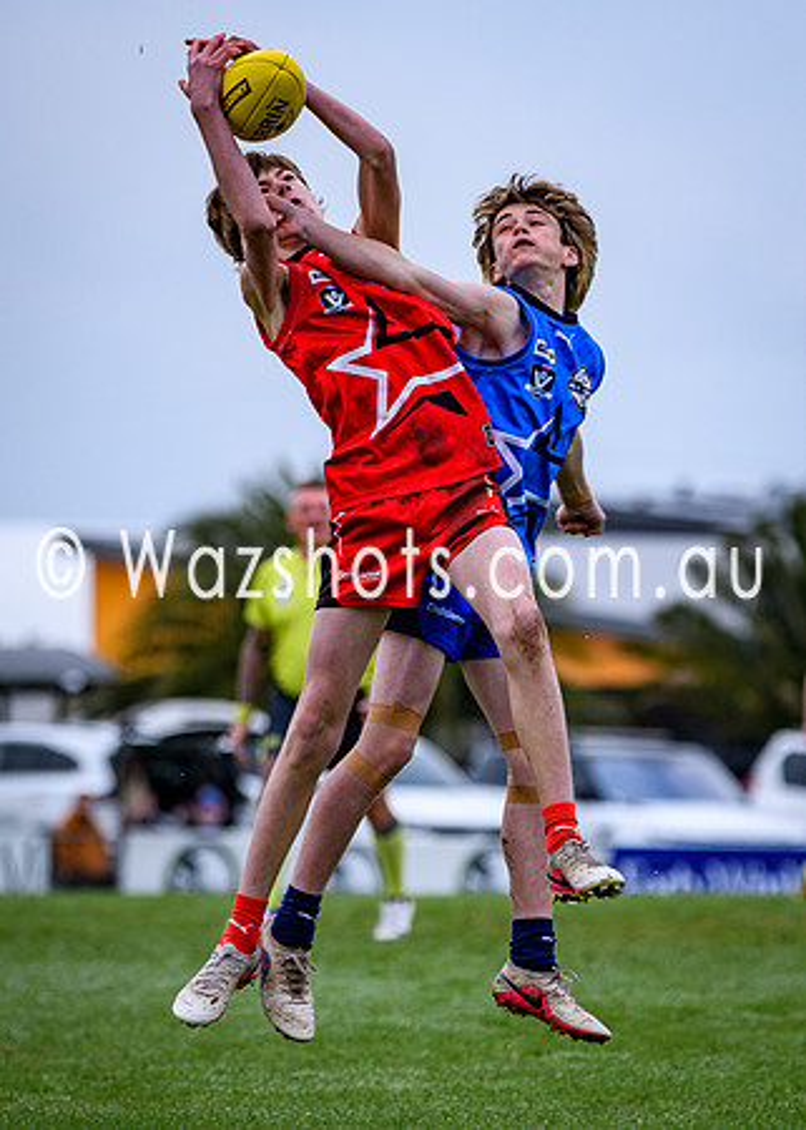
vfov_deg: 5.5
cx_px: 686
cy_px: 574
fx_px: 11694
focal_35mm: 365
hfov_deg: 3.9
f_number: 2.8
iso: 110
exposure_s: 1/1600
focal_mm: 155
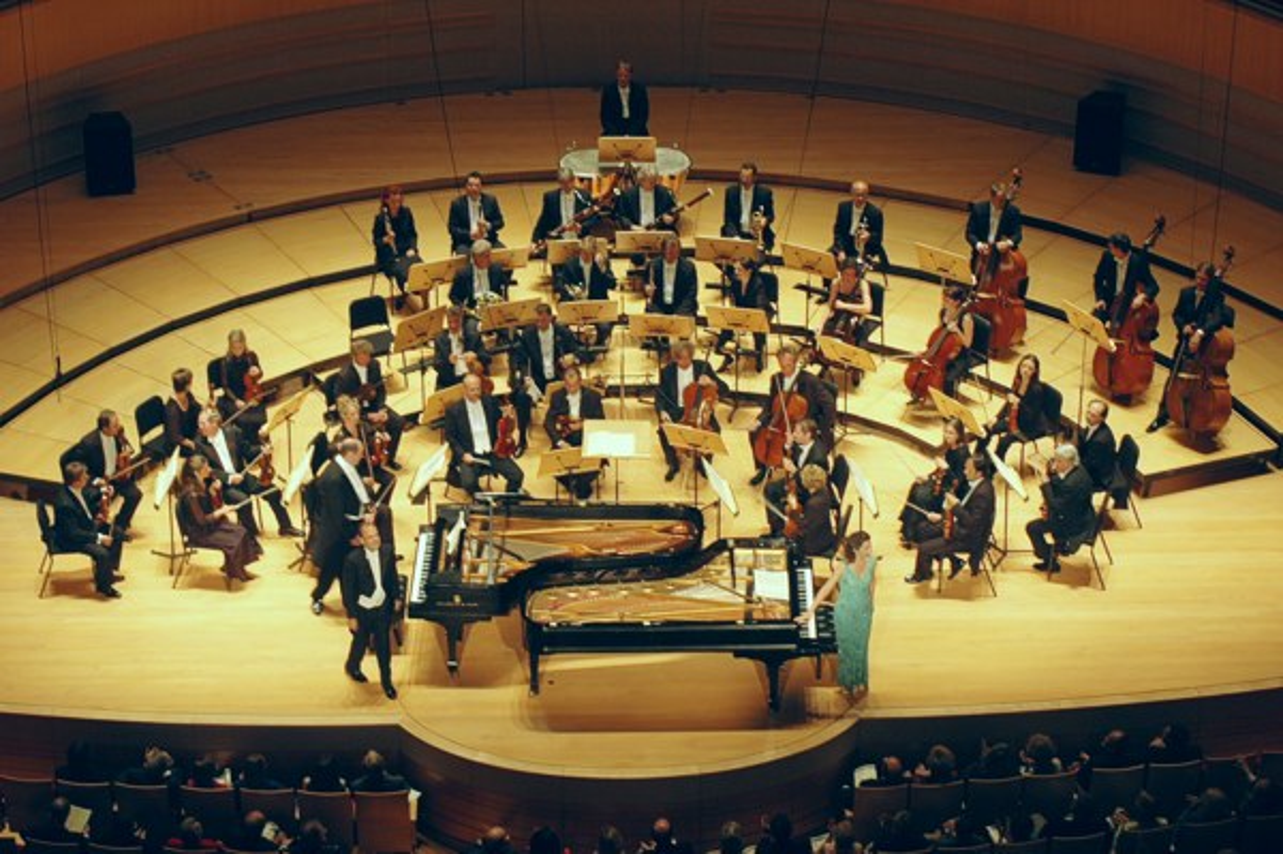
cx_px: 642
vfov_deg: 13.0
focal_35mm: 105
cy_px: 427
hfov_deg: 19.5
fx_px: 3739
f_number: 5.6
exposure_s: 1/30
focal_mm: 70
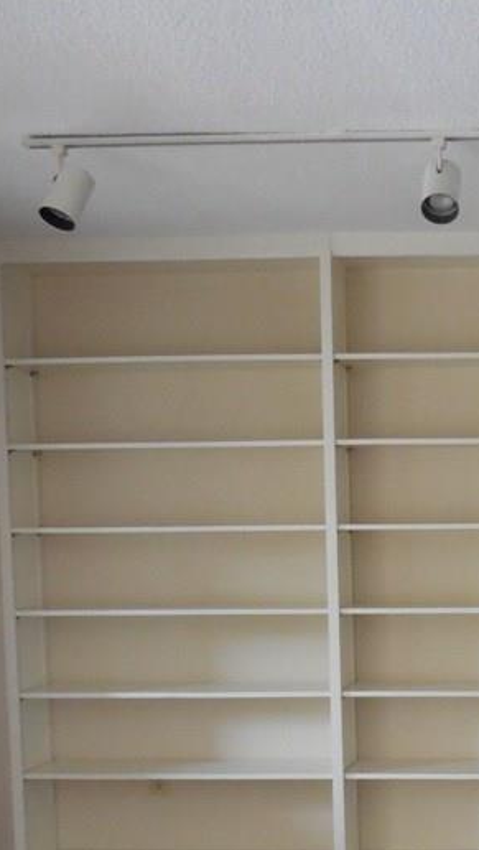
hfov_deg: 20.8
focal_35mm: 54
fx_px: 1217
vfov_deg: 37.7
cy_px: 619
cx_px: 570
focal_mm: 4.5
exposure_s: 1/80
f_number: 3.1
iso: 800
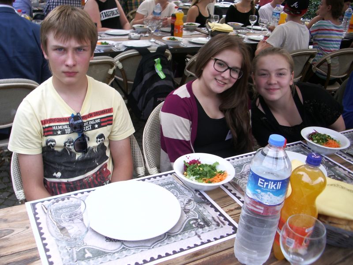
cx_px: 176
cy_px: 132
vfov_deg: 40.7
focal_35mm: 35
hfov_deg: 52.6
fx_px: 357
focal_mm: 5.8
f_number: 2.6
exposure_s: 1/100
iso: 50
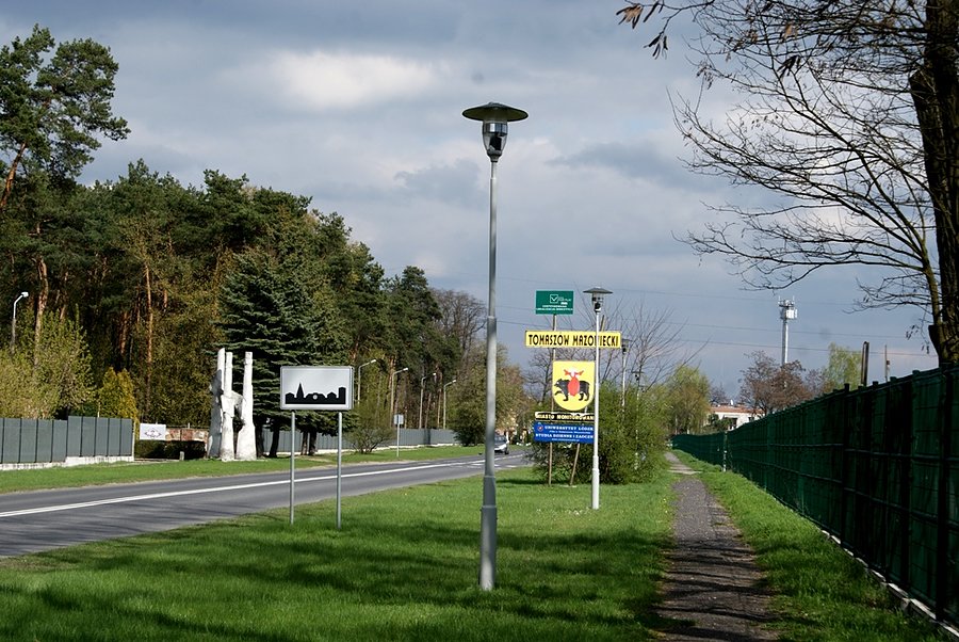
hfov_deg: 22.6
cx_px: 480
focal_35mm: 90
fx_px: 2400
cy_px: 321
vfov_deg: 15.2
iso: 100
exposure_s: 1/125
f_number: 11
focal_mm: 60
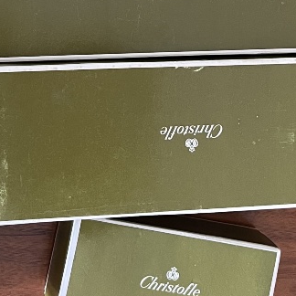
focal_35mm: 85
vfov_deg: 19.4
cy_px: -48
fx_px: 822
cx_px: 54
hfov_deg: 20.2
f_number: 1.6
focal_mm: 5.1
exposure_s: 1/60
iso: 400
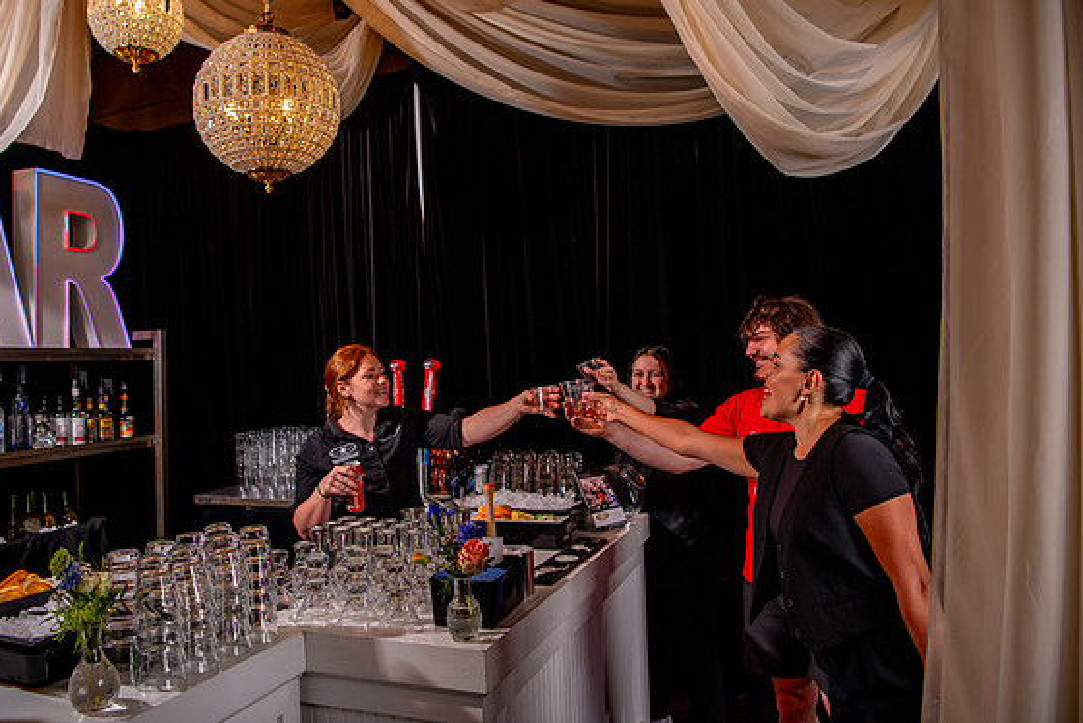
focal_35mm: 27
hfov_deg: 67.2
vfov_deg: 48.0
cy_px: 339
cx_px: 489
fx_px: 813
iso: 640
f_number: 3.5
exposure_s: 1/320
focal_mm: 24
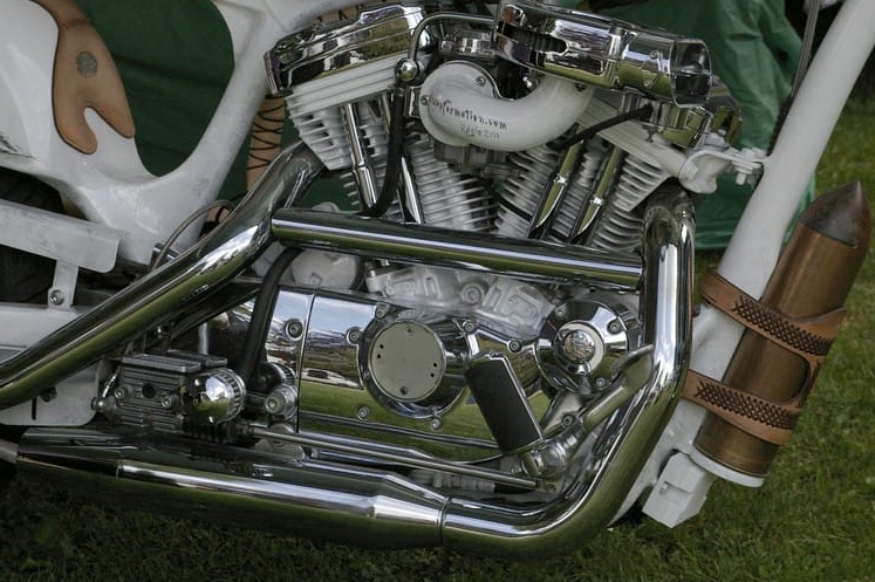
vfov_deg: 10.2
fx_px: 3247
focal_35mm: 134
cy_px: 187
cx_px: 443
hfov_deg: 15.3
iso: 800
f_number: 7.1
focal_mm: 65
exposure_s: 1/800
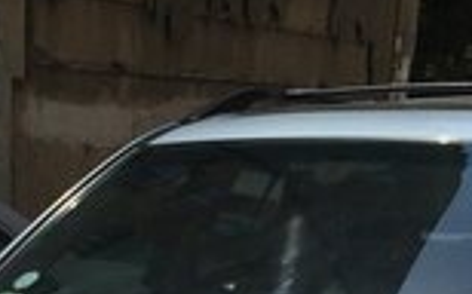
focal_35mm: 99
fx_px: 1273
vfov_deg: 11.7
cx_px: 162
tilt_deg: -21.1
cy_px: 603
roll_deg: -2.5
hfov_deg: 20.9
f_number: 2.2
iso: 32
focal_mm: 4.15
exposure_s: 1/4950
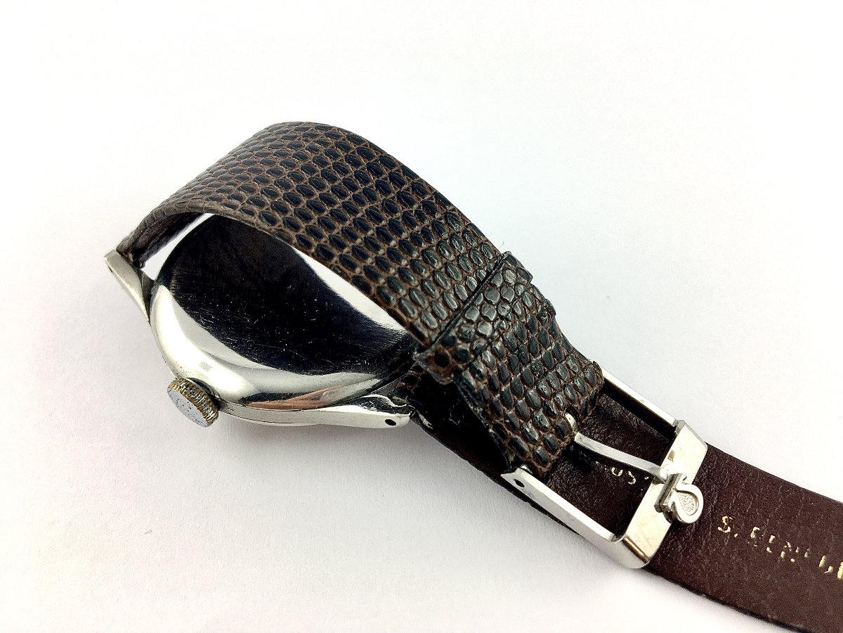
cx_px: 422
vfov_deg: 48.2
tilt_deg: -46.9
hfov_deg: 61.7
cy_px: 316
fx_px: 706
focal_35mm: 29
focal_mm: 4.15
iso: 25
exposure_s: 1/108
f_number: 2.2
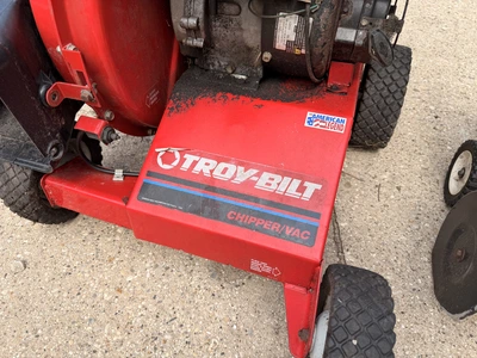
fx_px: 331
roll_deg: -0.1
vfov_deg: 56.8
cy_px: 179
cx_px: 238
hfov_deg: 71.6
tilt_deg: -44.0
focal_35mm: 24
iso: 80
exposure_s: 1/1585
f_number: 1.78
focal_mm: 6.76
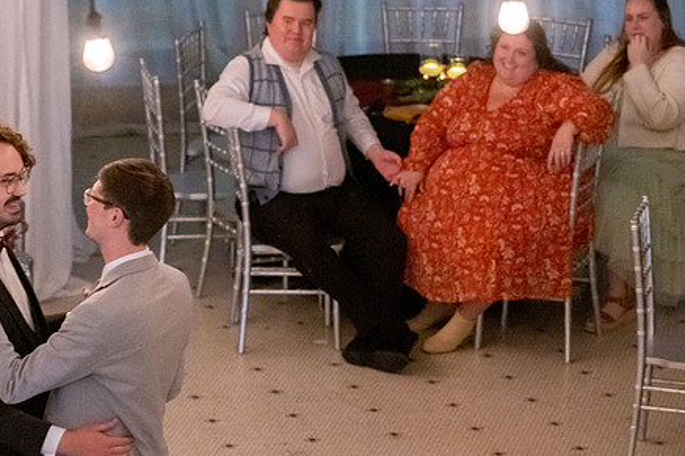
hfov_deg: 21.9
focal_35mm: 93
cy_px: 244
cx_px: 248
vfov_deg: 14.7
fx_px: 1769
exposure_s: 1/80
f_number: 2.8
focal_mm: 70
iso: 6400
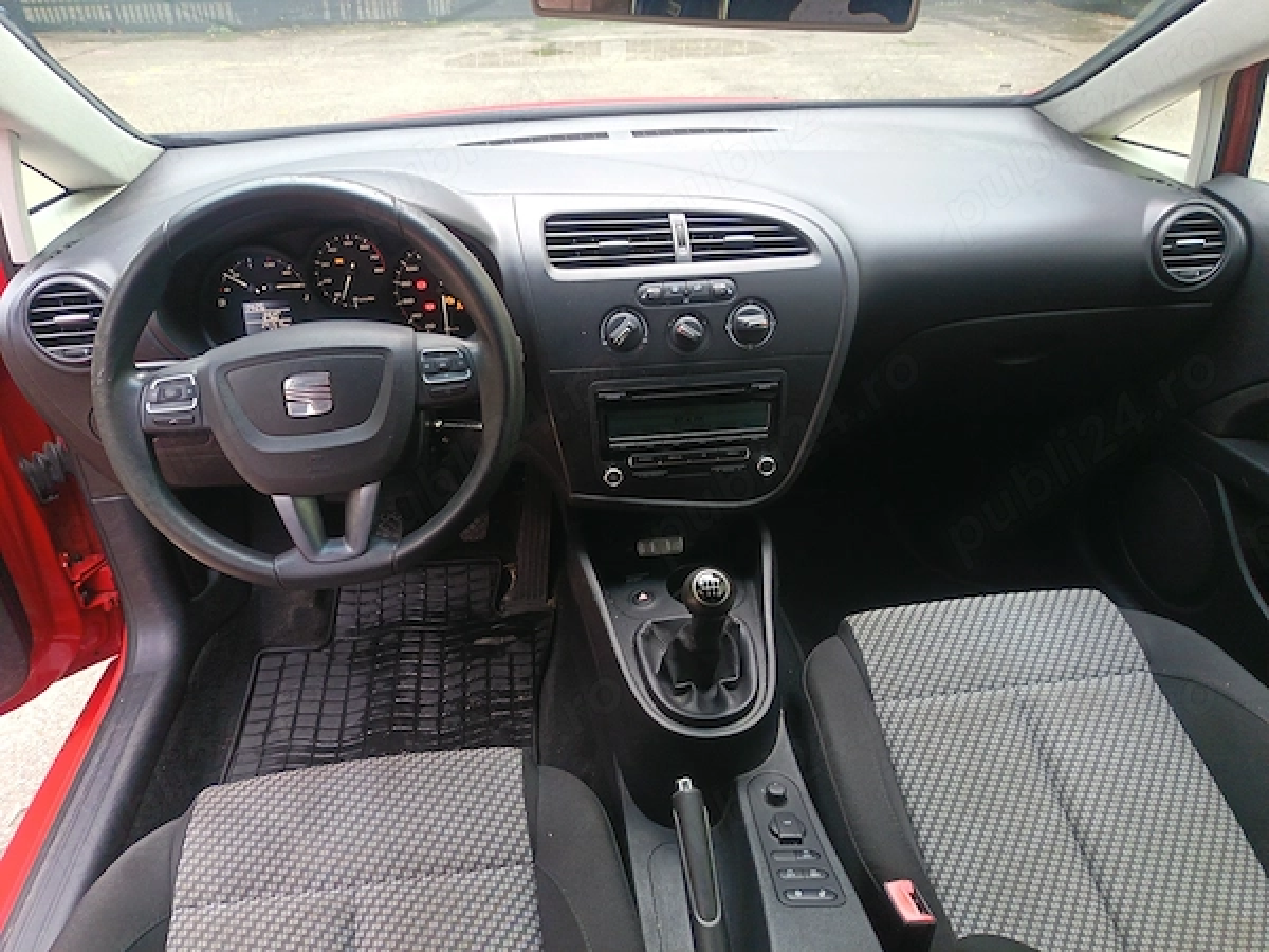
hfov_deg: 71.6
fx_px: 880
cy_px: 476
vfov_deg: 56.8
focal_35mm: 24
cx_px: 634
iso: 497
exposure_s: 1/50
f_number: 1.75
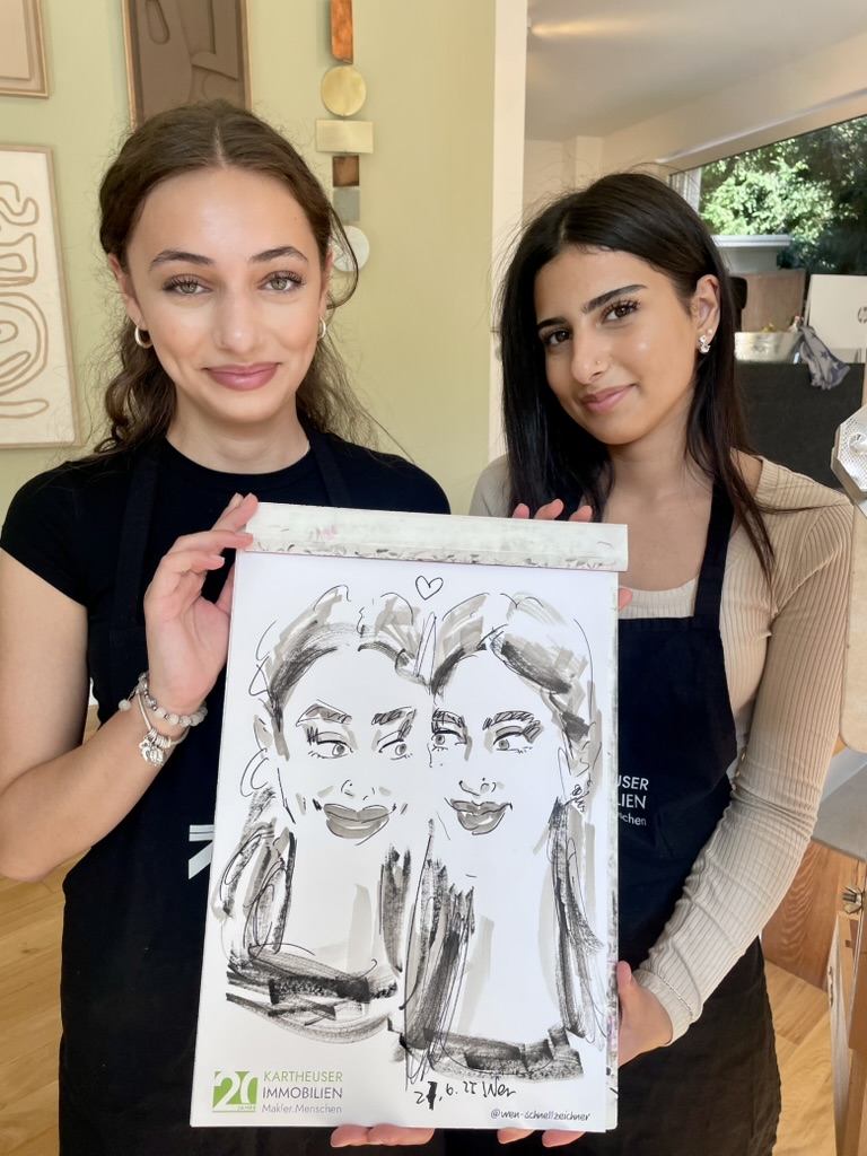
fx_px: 868
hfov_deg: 53.1
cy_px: 578
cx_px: 434
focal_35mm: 26
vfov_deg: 67.3
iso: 32
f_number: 1.6
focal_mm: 4.2
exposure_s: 1/259
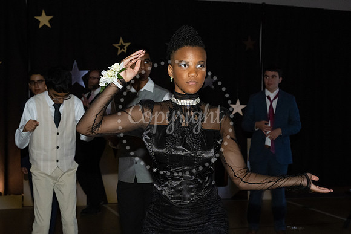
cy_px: 124
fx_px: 599
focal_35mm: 61
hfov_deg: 32.6
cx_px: 176
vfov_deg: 22.1
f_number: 5.6
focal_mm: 48
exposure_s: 1/100
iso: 6400
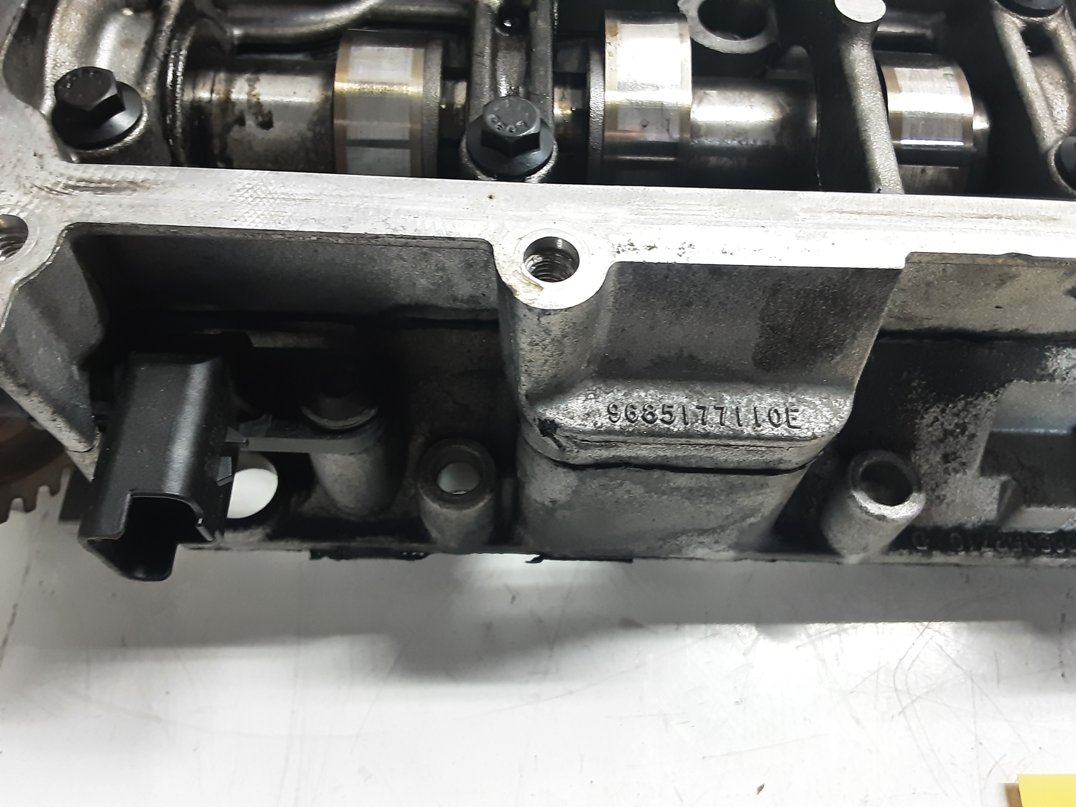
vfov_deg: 51.4
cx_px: 538
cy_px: 404
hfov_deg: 65.3
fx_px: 839
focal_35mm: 27
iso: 200
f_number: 1.9
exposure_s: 1/25
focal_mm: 2.91
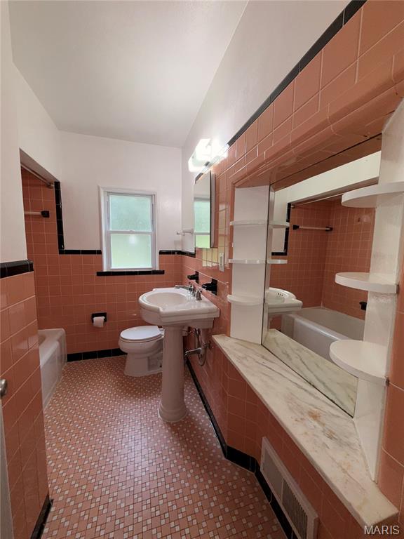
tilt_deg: -5.5
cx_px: 202
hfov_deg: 85.7
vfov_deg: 102.1
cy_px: 270
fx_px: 218
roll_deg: -0.9
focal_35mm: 14
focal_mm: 2.22
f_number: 2.2
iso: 25
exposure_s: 1/120
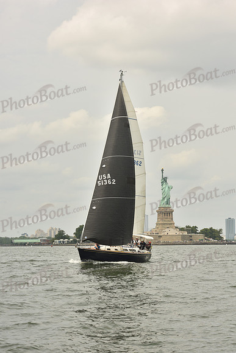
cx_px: 118
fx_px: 786
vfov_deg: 25.4
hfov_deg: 17.1
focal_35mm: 80
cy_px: 176
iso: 250
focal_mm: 80
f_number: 10
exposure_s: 1/640
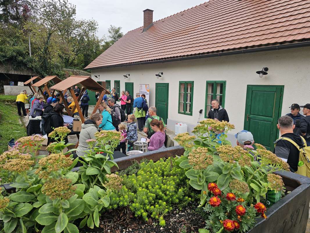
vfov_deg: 58.9
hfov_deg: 73.9
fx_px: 206
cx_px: 155
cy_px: 116
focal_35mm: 23
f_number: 1.7
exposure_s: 1/226
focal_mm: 6.3
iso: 10
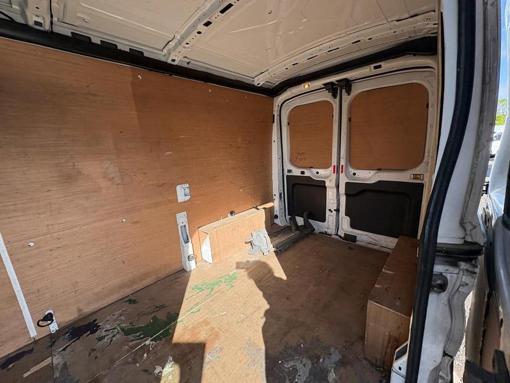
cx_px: 255
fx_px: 206
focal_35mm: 14
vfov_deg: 85.7
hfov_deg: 102.1
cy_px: 192
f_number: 2.2
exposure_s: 1/403
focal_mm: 2.22
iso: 64
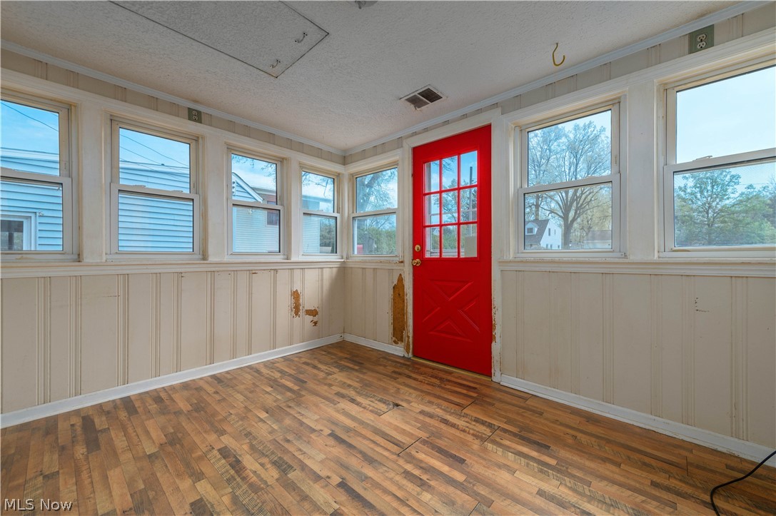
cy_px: 258
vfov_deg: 81.1
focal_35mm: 14
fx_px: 302
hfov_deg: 104.3
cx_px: 388
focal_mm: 14
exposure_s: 1/200
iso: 200
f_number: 8
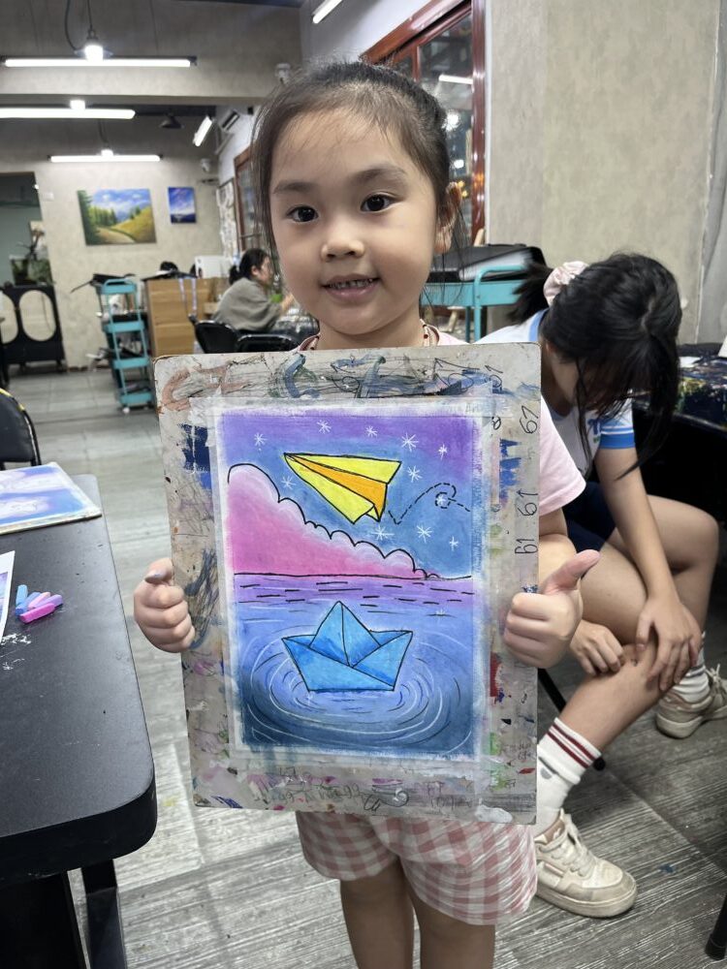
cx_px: 364
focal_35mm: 26
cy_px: 484
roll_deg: +3.5
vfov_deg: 67.3
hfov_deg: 53.1
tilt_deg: -16.8
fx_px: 728
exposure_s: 1/100
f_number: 1.6
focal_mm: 5.1
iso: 125
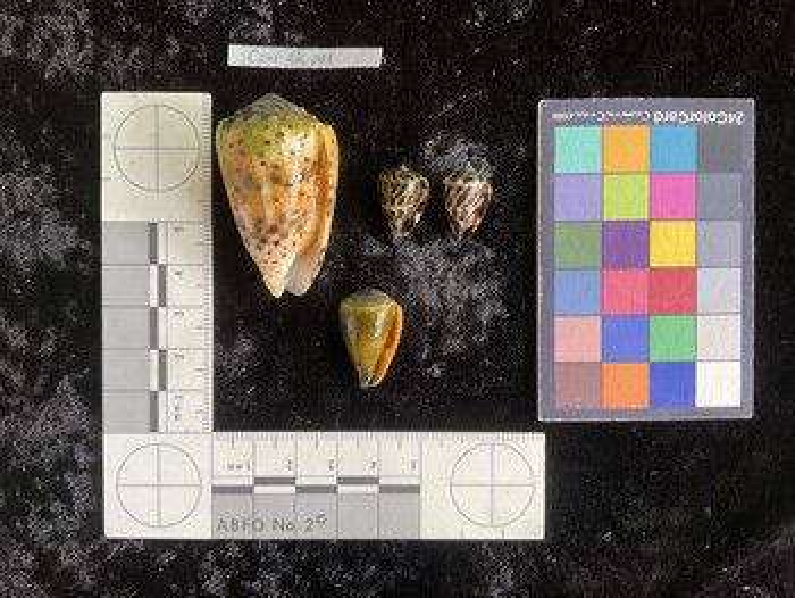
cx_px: 398
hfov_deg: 61.6
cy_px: 299
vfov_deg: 48.3
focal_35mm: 29
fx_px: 666
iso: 64
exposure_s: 1/60
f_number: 1.8
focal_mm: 3
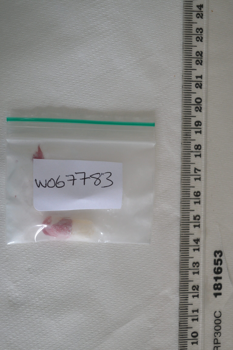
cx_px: 116
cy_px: 175
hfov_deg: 26.5
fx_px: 495
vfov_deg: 38.9
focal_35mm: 51
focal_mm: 34
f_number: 4.5
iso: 720
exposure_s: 1/60
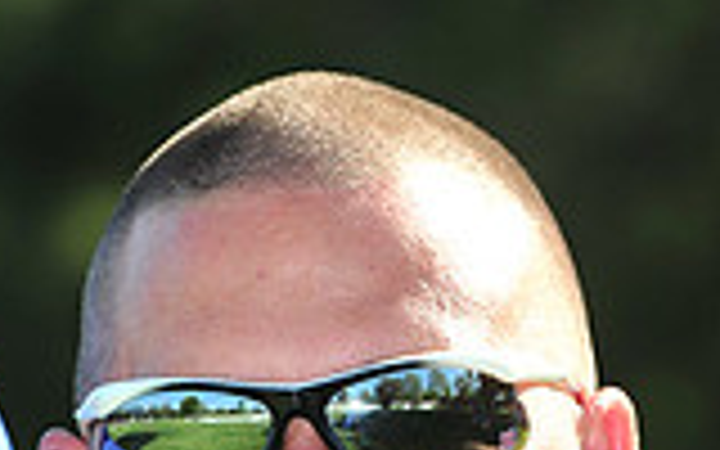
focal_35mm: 737
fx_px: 14462
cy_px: 810
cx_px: -166
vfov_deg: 1.8
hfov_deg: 2.8
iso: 200
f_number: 7.1
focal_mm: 200
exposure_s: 1/320
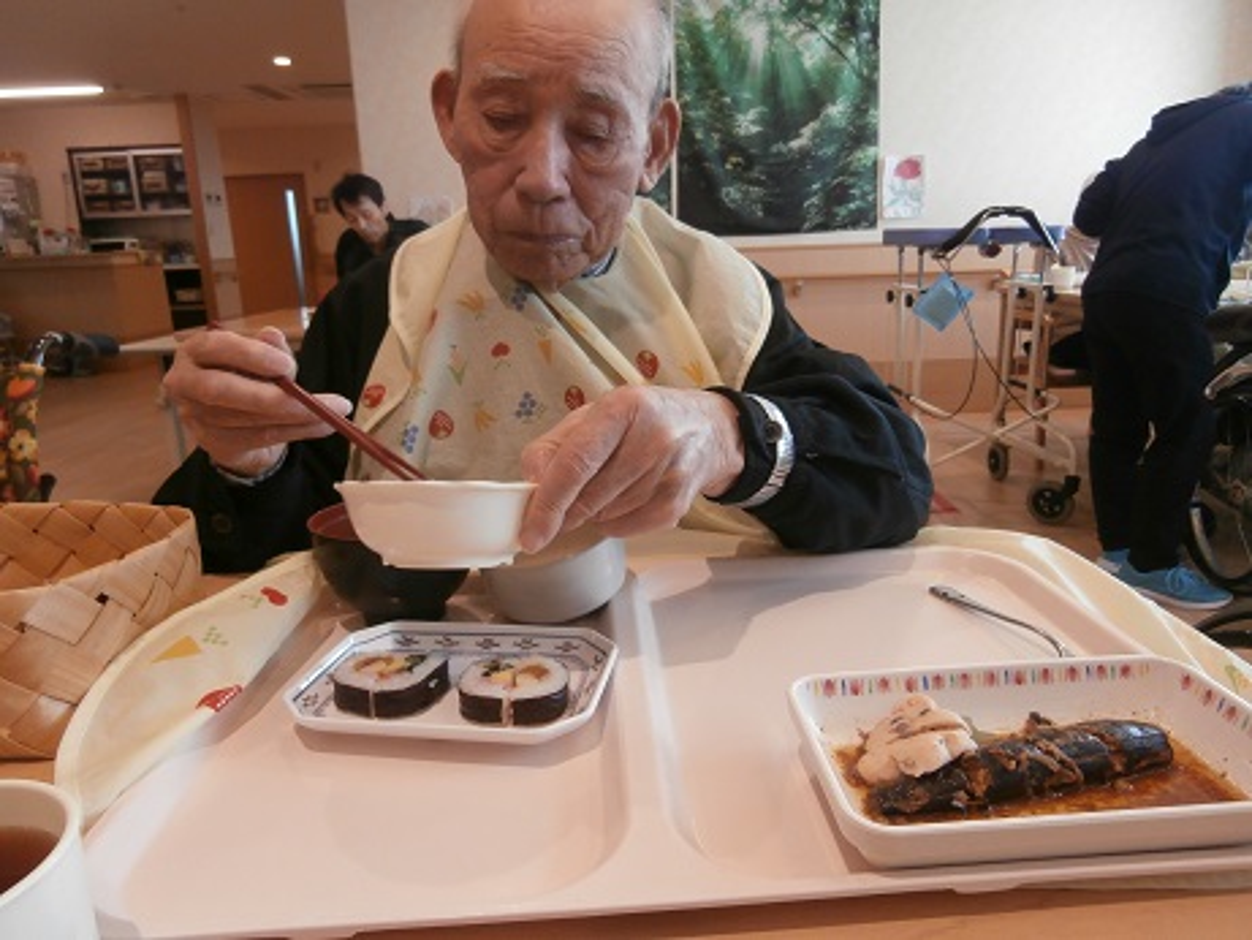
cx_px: 626
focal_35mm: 24
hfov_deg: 71.6
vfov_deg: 56.8
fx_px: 868
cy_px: 470
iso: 200
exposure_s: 1/50
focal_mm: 4.2
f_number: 3
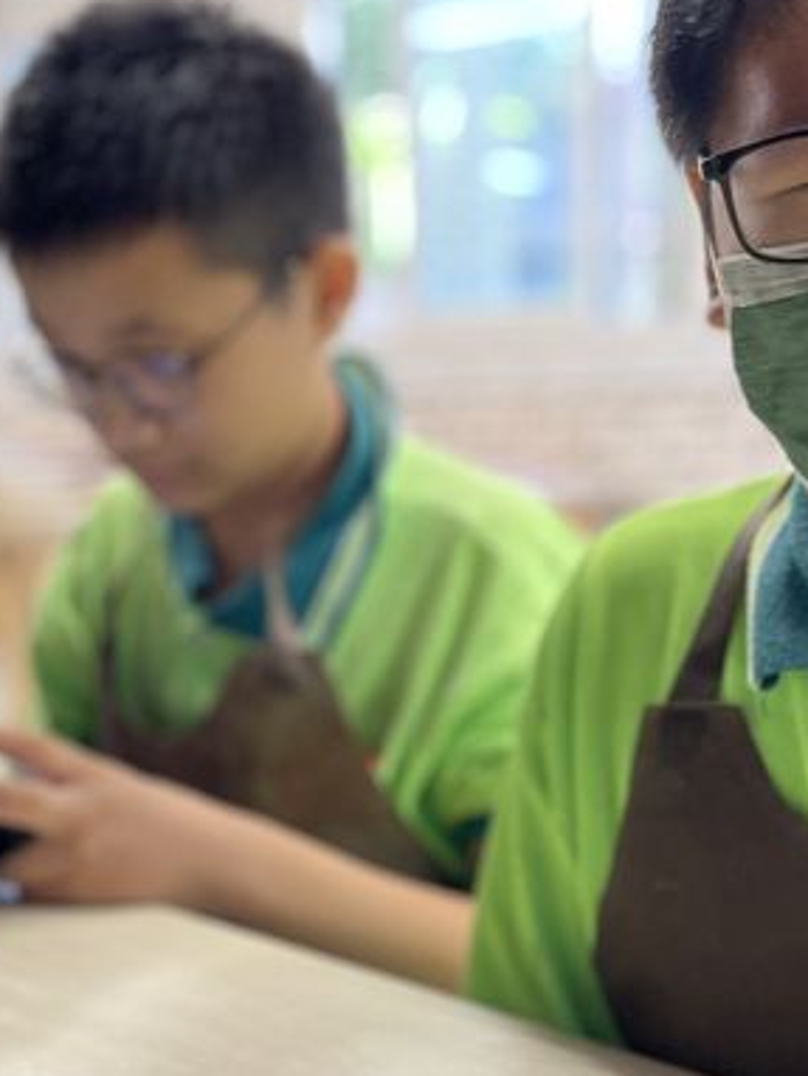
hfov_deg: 21.6
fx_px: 2114
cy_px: 789
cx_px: 374
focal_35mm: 68
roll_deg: +1.1
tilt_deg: -11.0
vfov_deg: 28.2
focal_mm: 5.1
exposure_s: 1/60
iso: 160
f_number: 1.6
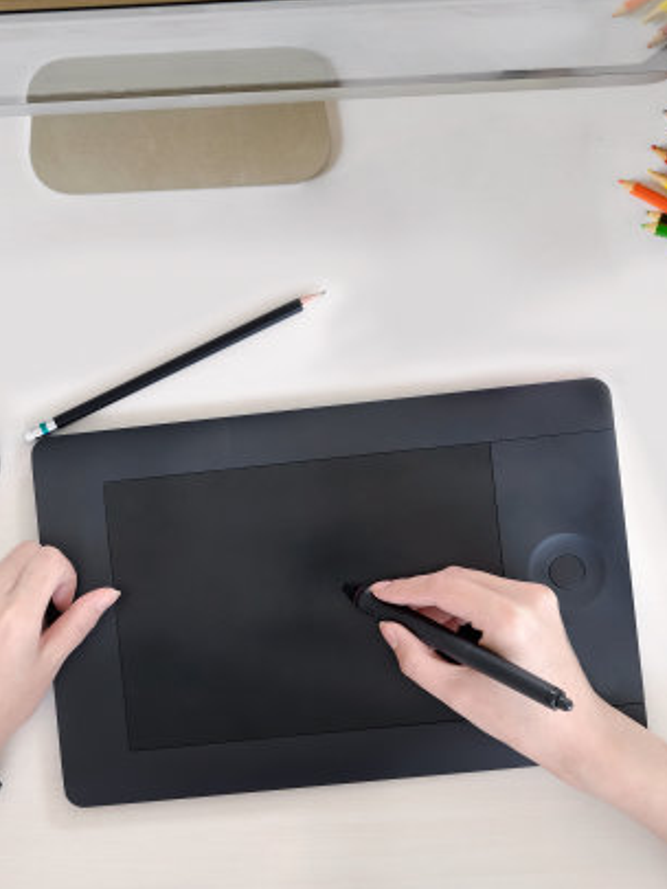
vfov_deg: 25.3
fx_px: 1977
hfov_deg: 19.1
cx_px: 213
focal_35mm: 77
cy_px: 443
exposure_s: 1/42
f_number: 5.6
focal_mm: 35
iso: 200
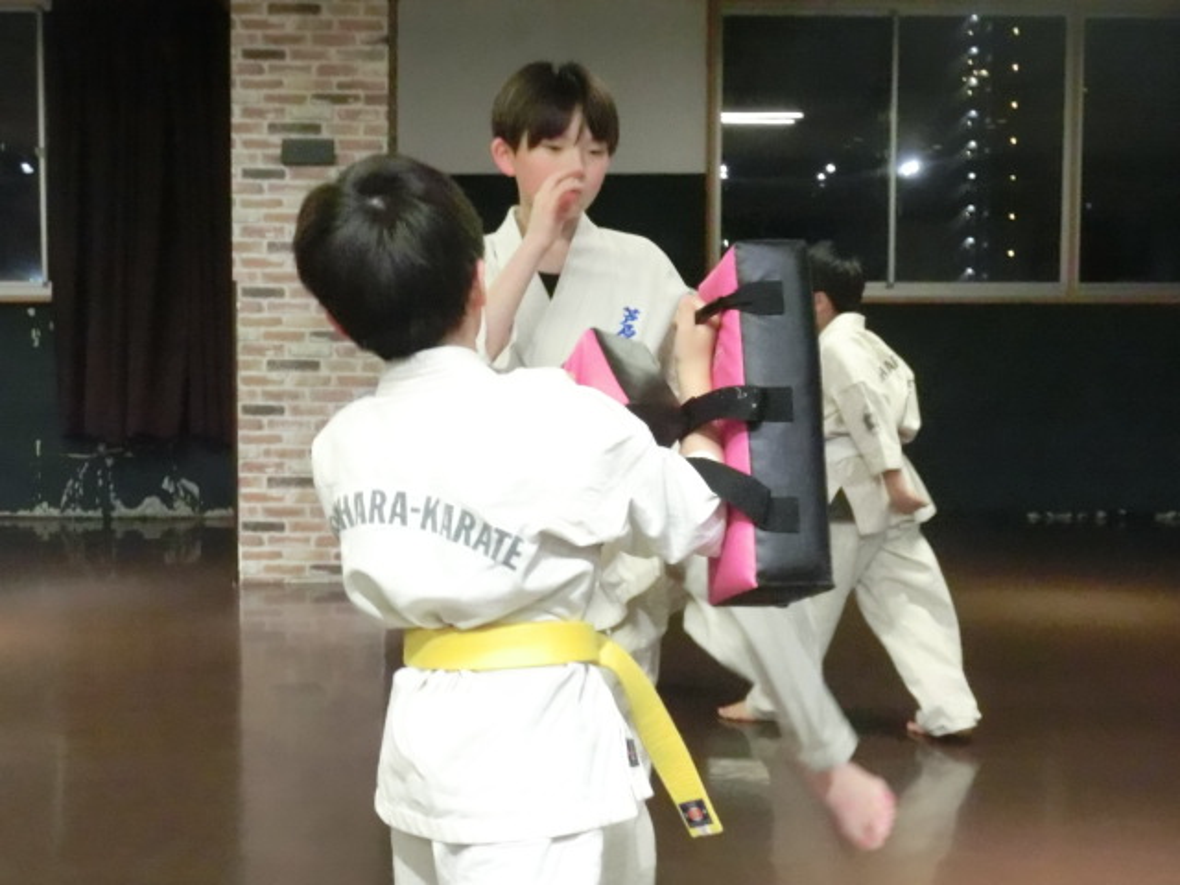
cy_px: 442
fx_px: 1875
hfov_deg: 34.9
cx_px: 590
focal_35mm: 55
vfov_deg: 26.6
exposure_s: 1/125
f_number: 4.9
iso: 3200
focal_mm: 9.8
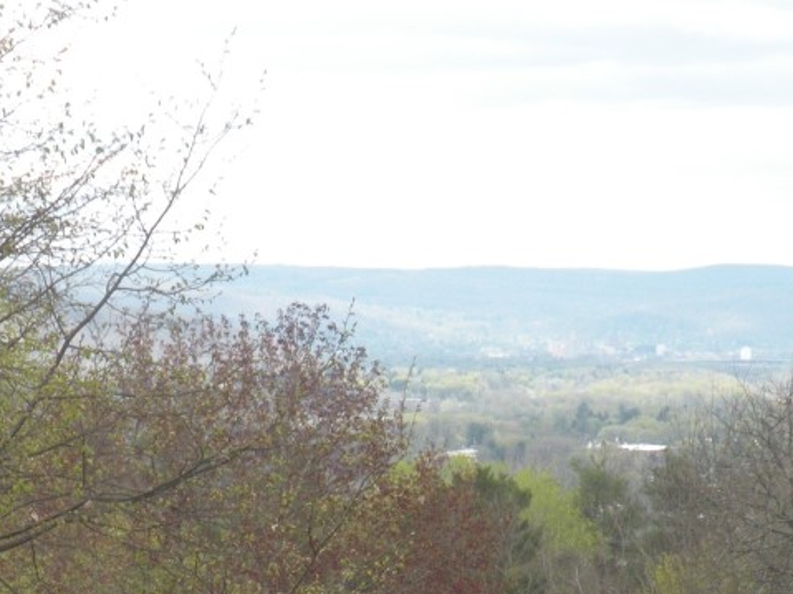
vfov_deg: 6.8
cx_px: 353
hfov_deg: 9.2
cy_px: 619
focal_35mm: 216
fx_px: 4947
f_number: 5
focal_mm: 17.9
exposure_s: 1/170
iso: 94
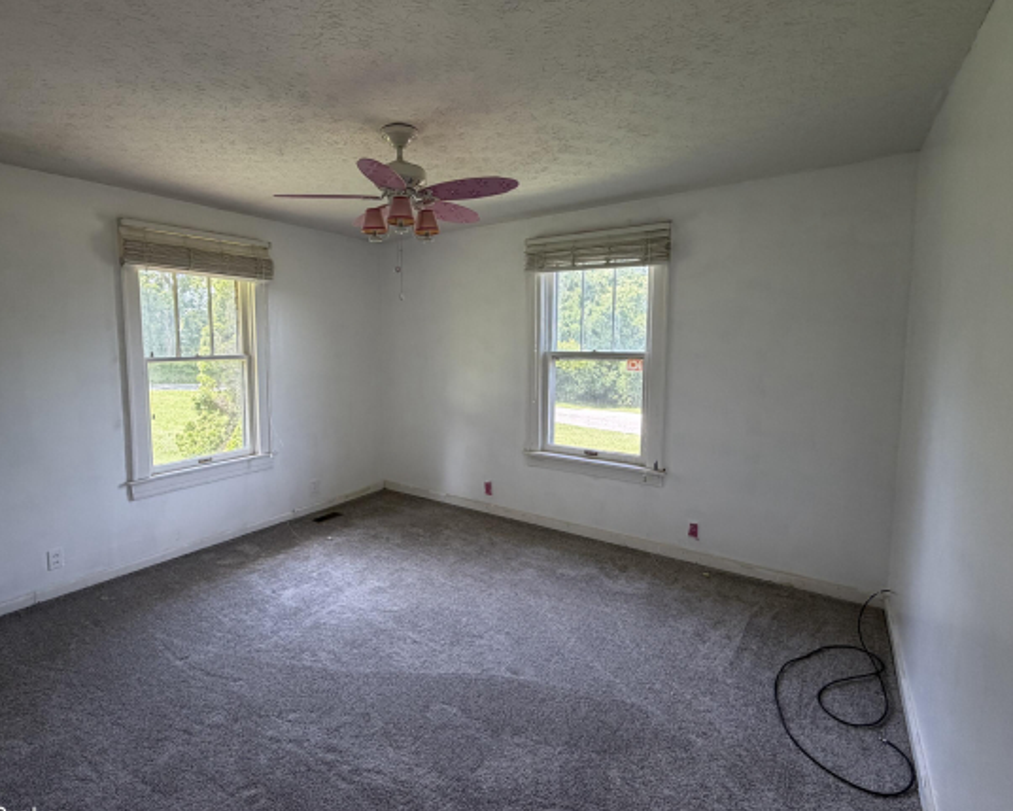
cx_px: 449
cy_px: 388
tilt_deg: -5.4
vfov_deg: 76.9
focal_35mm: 17
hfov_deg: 89.3
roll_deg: +0.2
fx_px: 510
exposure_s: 1/121
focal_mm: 2.22
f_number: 2.2
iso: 160
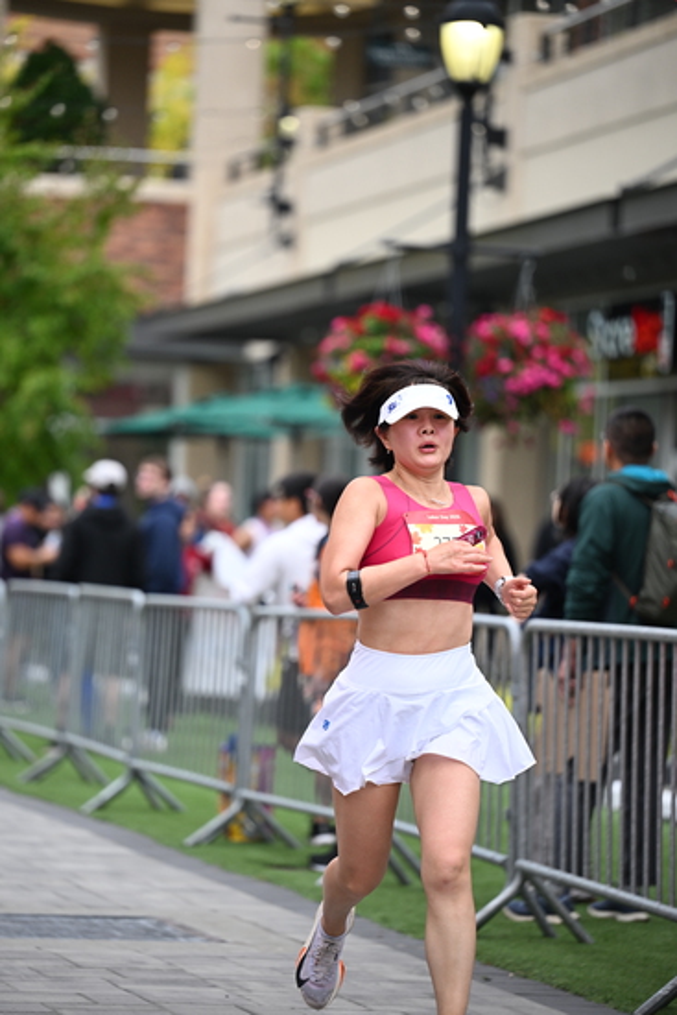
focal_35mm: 155
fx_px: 4369
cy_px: 508
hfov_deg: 8.9
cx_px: 338
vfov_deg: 13.2
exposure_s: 1/2000
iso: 640
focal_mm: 155
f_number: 2.8
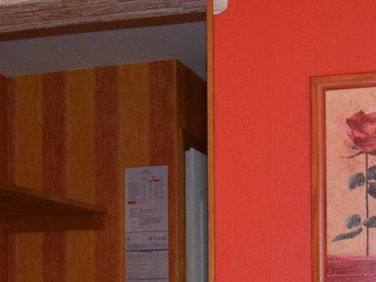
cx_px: 169
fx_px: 998
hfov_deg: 21.3
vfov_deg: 15.4
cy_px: 361
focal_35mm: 92
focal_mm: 17
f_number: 2.8
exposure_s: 1/60
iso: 1100
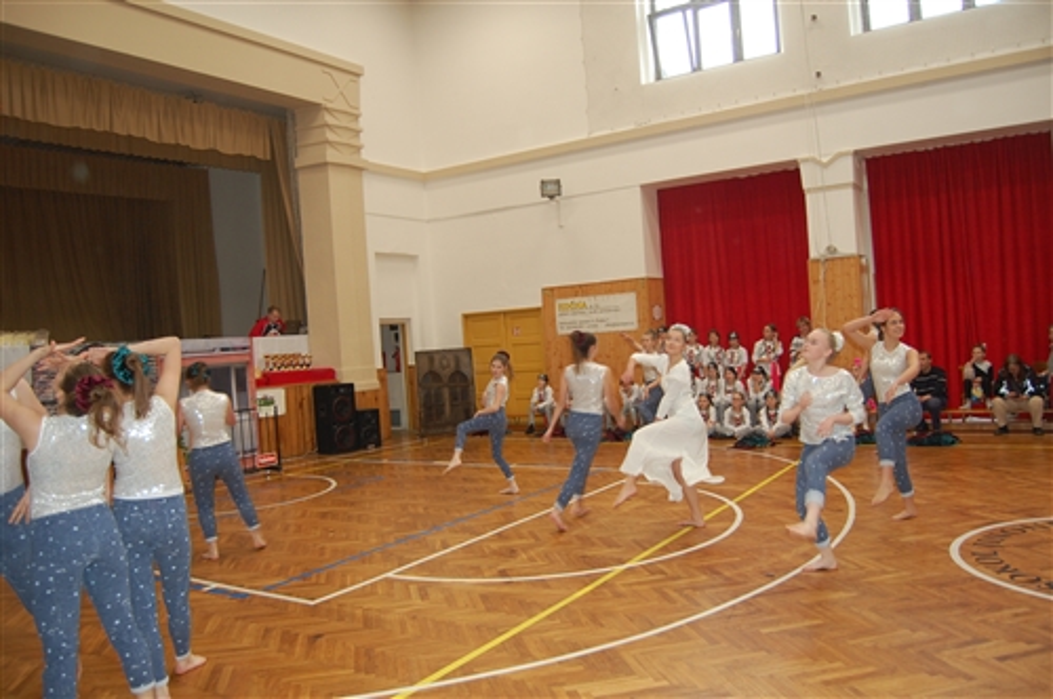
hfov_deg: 67.4
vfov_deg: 47.8
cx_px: 526
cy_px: 350
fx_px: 789
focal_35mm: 27
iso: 400
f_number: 3.5
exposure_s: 1/60
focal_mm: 18
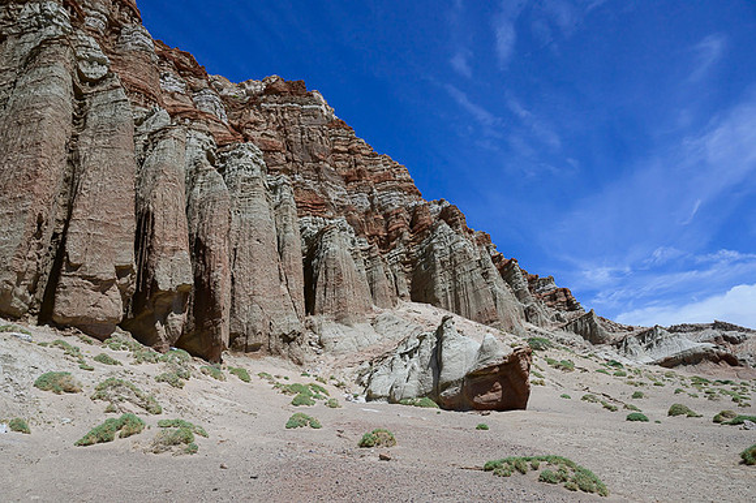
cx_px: 378
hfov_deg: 73.8
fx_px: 504
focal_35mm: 24
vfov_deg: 53.1
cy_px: 252
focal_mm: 24
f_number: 14
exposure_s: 1/250
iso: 400
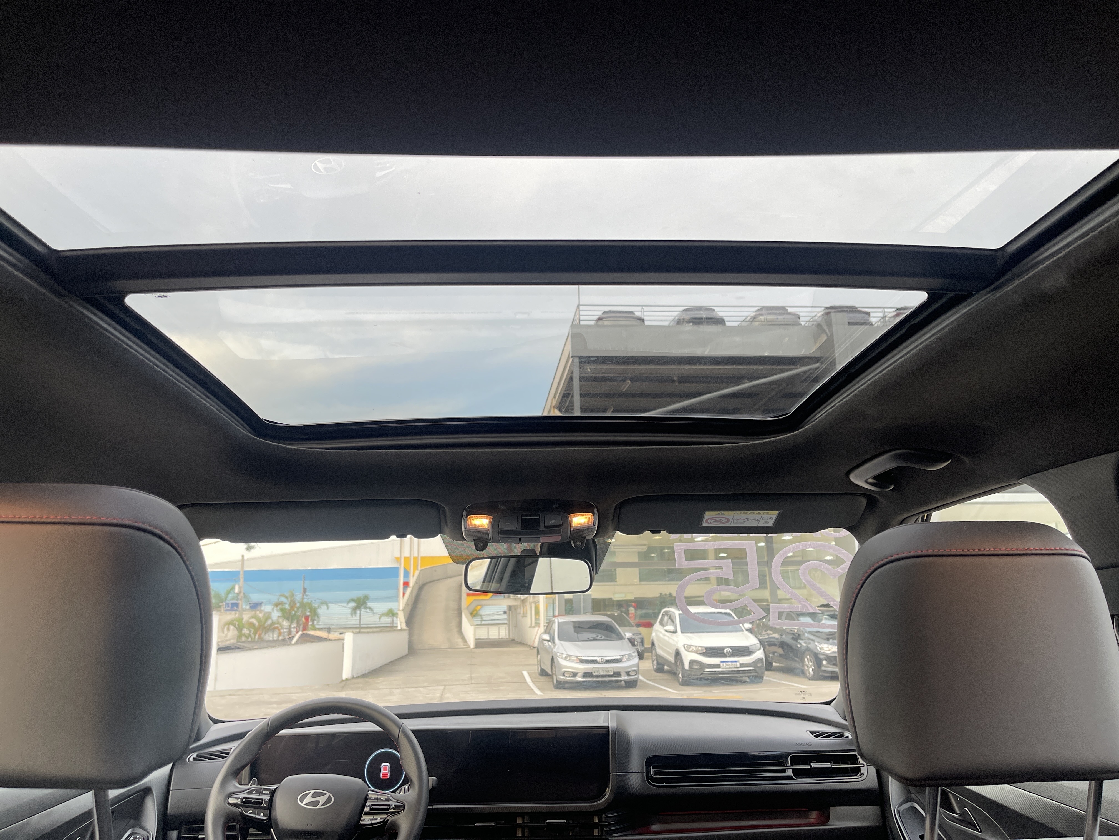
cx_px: 560
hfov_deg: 69.4
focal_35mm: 25
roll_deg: +1.3
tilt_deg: +12.8
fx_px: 808
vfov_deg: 54.9
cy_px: 420
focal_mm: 5.1
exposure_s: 1/111
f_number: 1.6
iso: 125
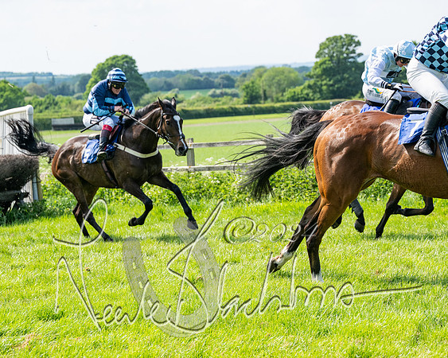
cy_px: 195
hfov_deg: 19.2
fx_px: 1318
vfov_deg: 15.5
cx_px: 299
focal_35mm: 99
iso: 400
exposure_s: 1/3200
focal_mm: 70
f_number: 4
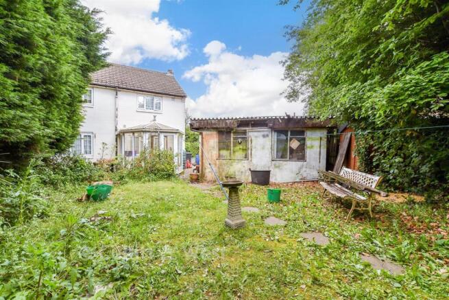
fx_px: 187
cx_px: 224
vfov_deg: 77.4
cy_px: 150
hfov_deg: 100.4
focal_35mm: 15
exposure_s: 1/60
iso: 160
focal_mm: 10
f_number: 8
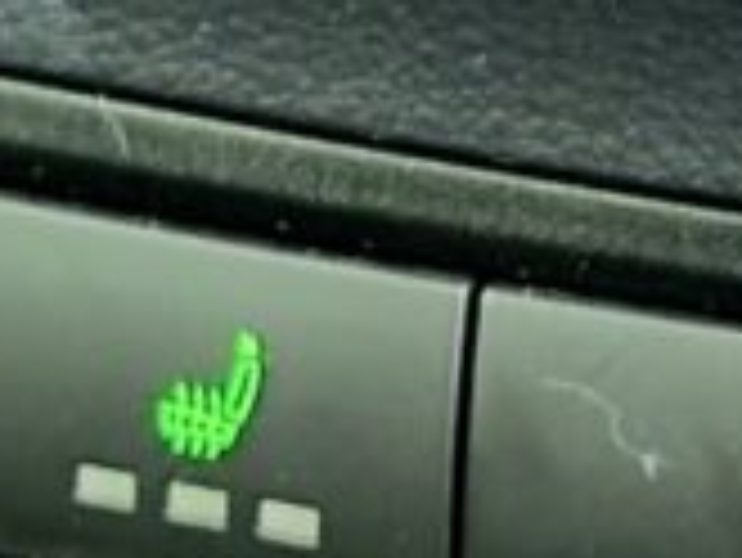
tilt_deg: -39.8
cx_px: 1025
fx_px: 6371
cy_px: 634
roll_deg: -0.2
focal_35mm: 297
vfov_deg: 5.0
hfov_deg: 6.6
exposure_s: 1/2
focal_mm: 6.76
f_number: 1.78
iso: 640
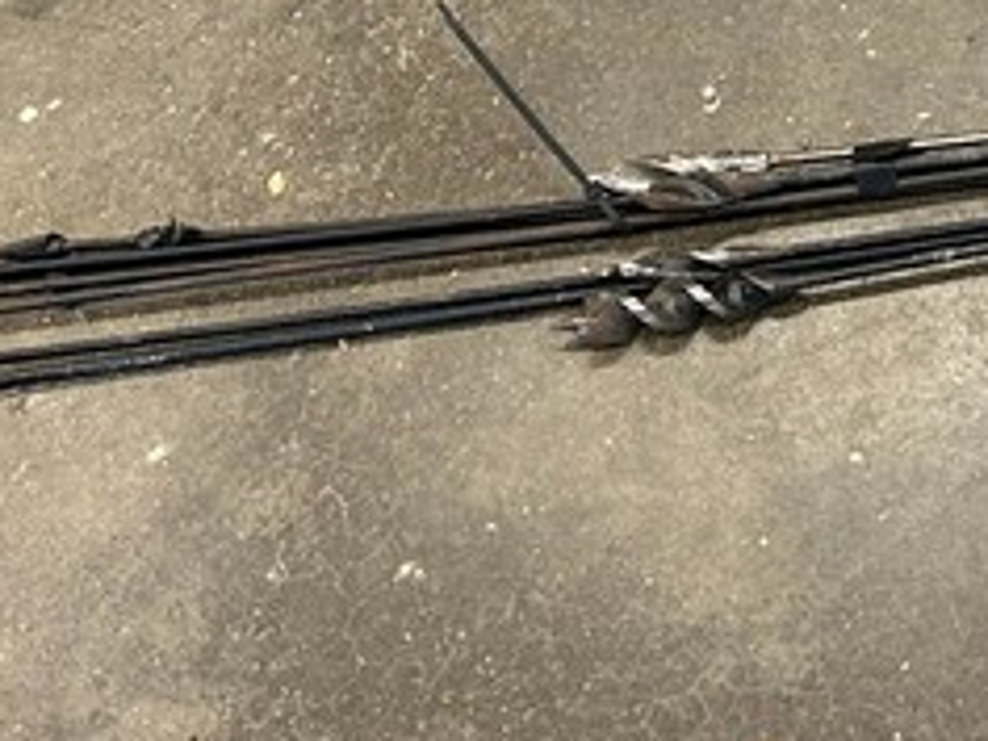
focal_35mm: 113
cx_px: 1377
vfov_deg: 12.6
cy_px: -314
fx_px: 3225
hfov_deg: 16.2
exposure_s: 1/60
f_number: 1.5
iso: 125
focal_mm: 5.7
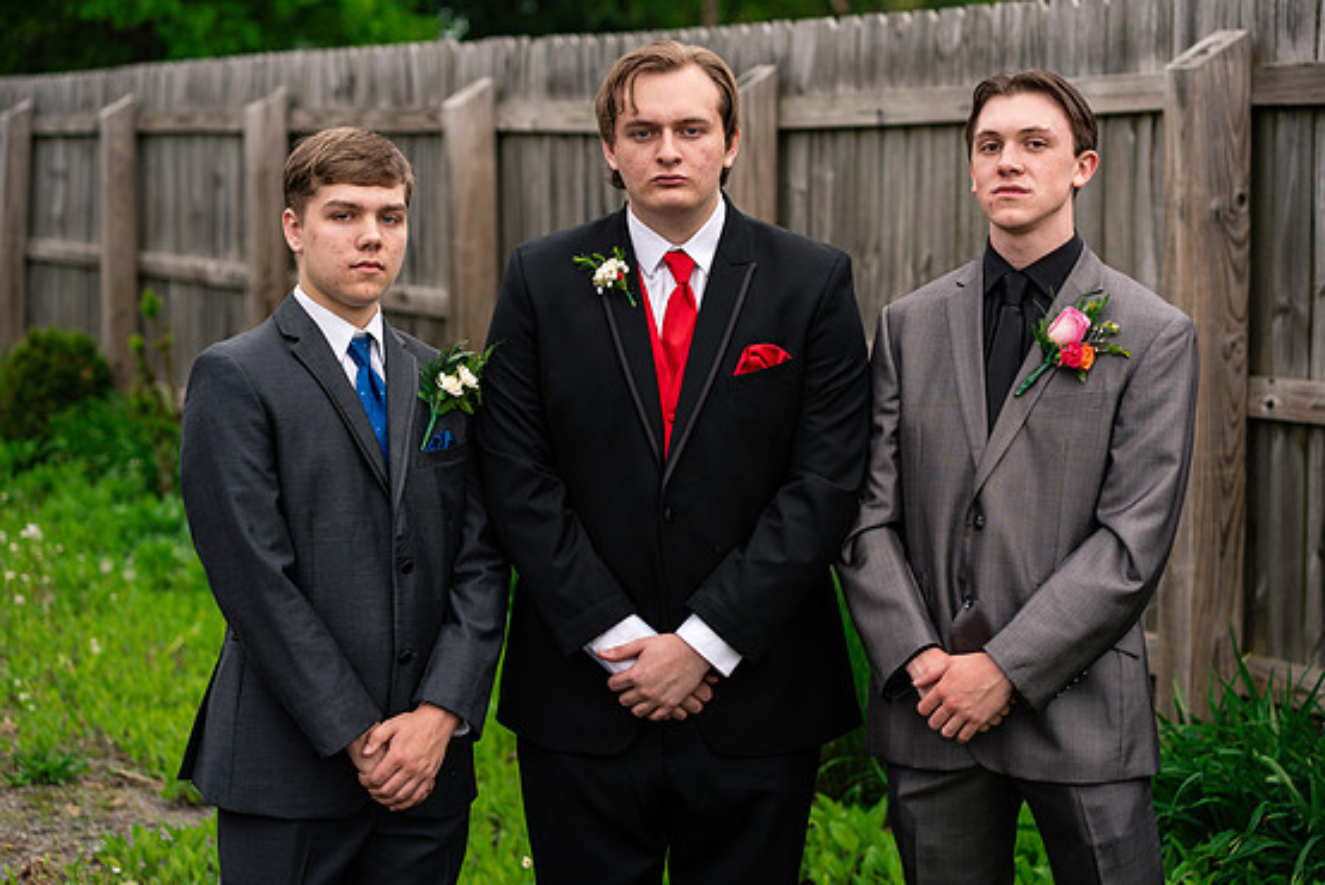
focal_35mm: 89
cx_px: 689
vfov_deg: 15.4
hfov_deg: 22.9
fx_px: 3277
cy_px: 434
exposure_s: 1/1000
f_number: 3.5
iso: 400
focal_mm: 85
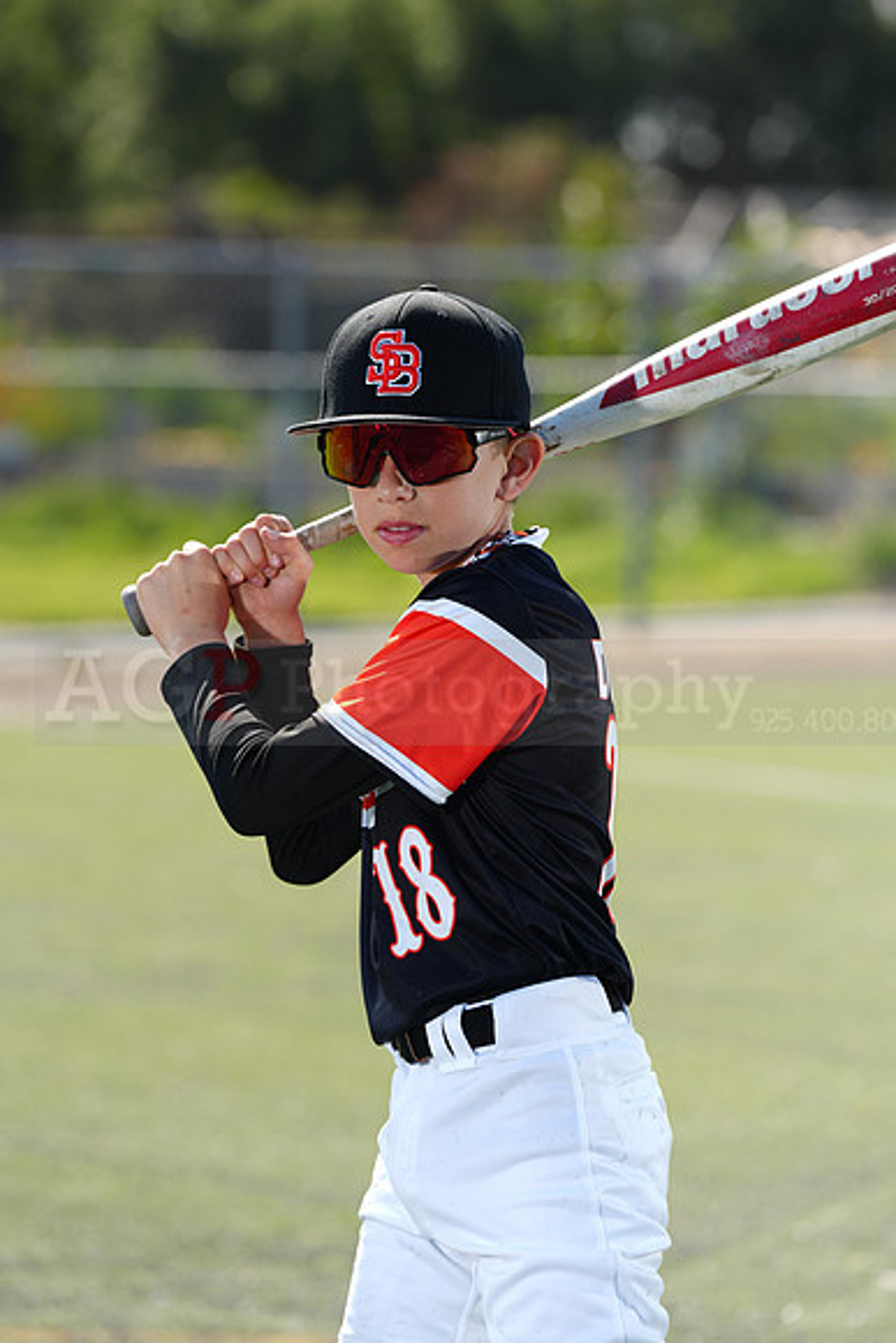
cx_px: 448
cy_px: 672
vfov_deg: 10.3
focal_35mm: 200
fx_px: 7462
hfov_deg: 6.9
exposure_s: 1/250
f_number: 5
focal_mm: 200
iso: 64
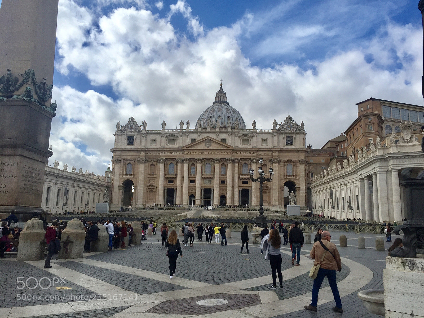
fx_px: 355
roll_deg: -2.0
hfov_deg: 61.7
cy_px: 159
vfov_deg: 48.2
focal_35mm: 29
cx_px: 212
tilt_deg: +9.8
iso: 32
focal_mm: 4.15
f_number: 2.2
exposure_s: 1/3597
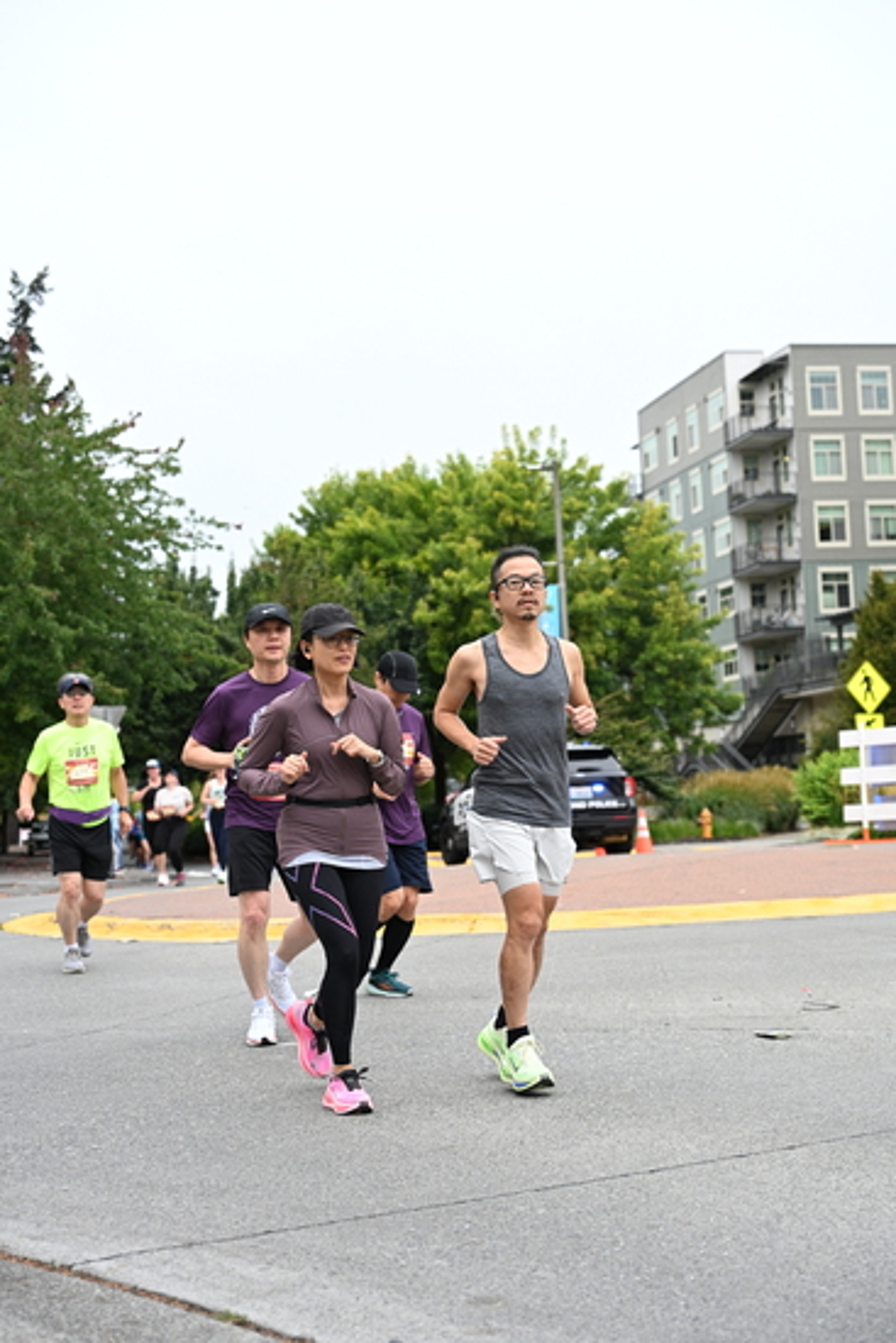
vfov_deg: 38.2
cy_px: 672
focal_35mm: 52
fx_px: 1940
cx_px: 448
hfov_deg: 26.0
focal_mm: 52
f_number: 4
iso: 1600
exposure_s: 1/800
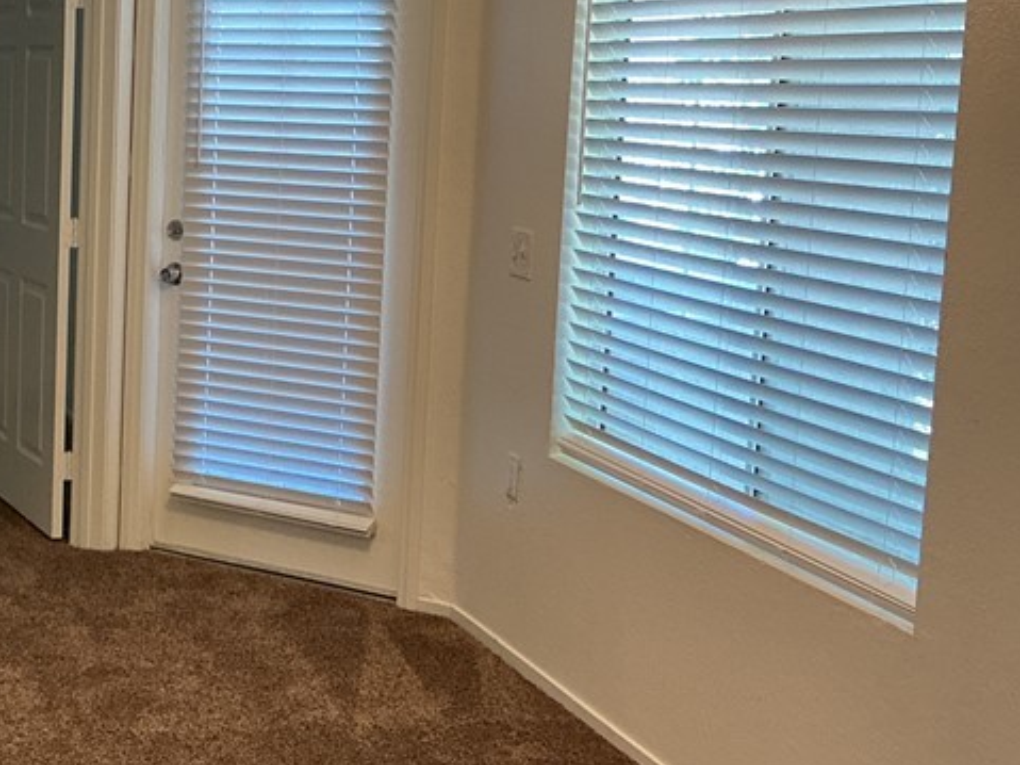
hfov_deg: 29.8
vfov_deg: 23.6
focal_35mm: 62
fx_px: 1826
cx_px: 83
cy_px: 266
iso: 200
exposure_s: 1/60
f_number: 1.8
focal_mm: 3
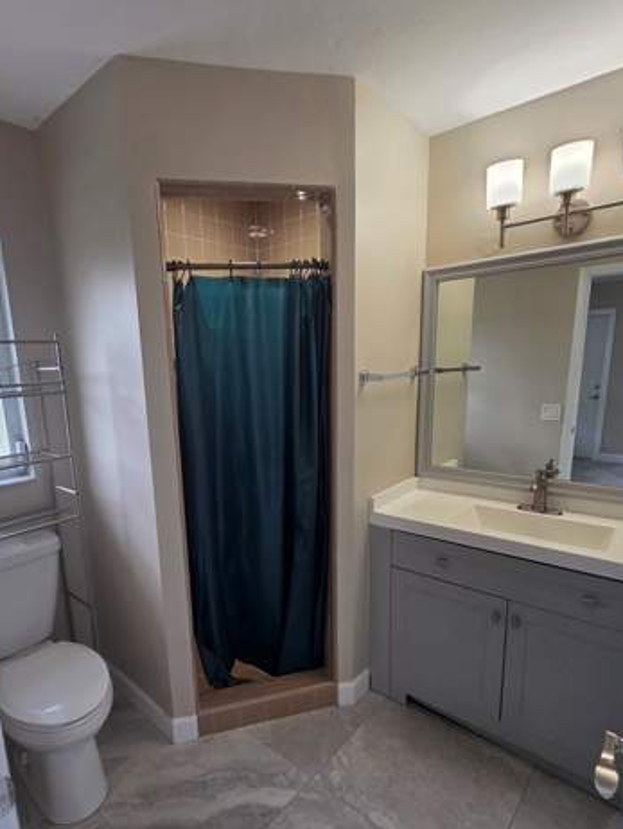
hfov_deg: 71.3
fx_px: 432
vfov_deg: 87.4
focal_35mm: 18
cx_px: 271
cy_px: 458
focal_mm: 2.2
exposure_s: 1/120
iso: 125
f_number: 1.9
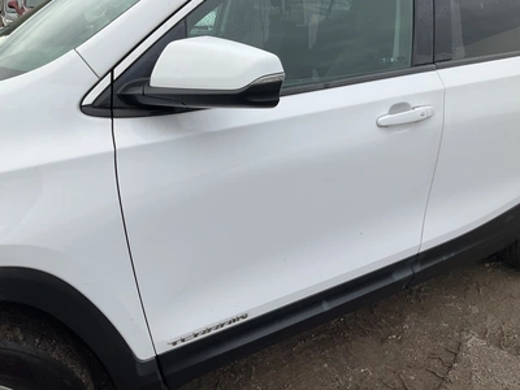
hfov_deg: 61.7
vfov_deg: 48.2
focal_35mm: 29
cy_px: 195
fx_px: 436
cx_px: 260
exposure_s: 1/1786
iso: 25
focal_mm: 3
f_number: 1.8
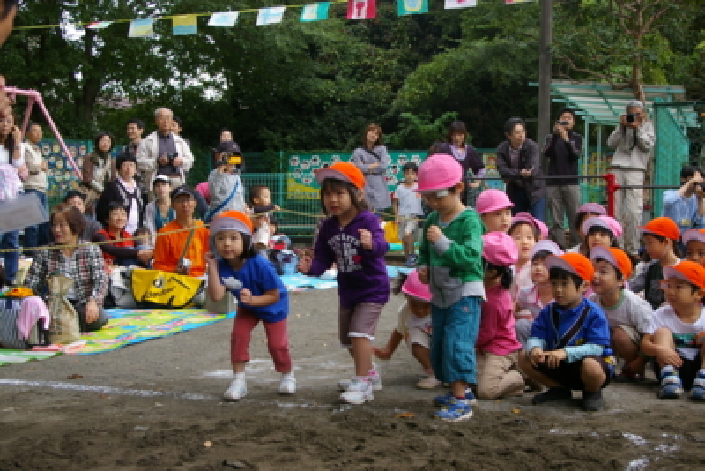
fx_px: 1028
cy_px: 236
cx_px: 352
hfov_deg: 37.8
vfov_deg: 25.8
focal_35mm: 52
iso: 200
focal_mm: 35
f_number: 5.6
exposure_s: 1/90
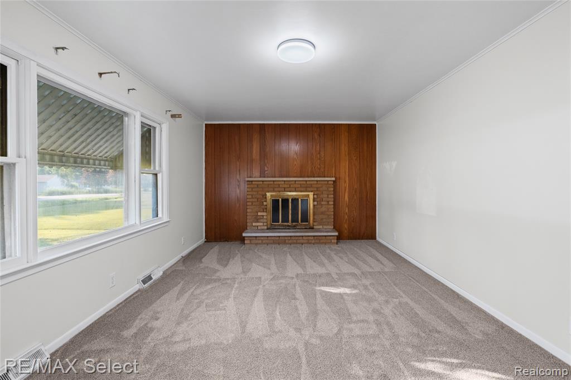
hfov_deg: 96.8
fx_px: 254
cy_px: 190
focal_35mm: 16
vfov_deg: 73.7
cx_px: 286
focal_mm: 16
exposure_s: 1/125
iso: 6400
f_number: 4
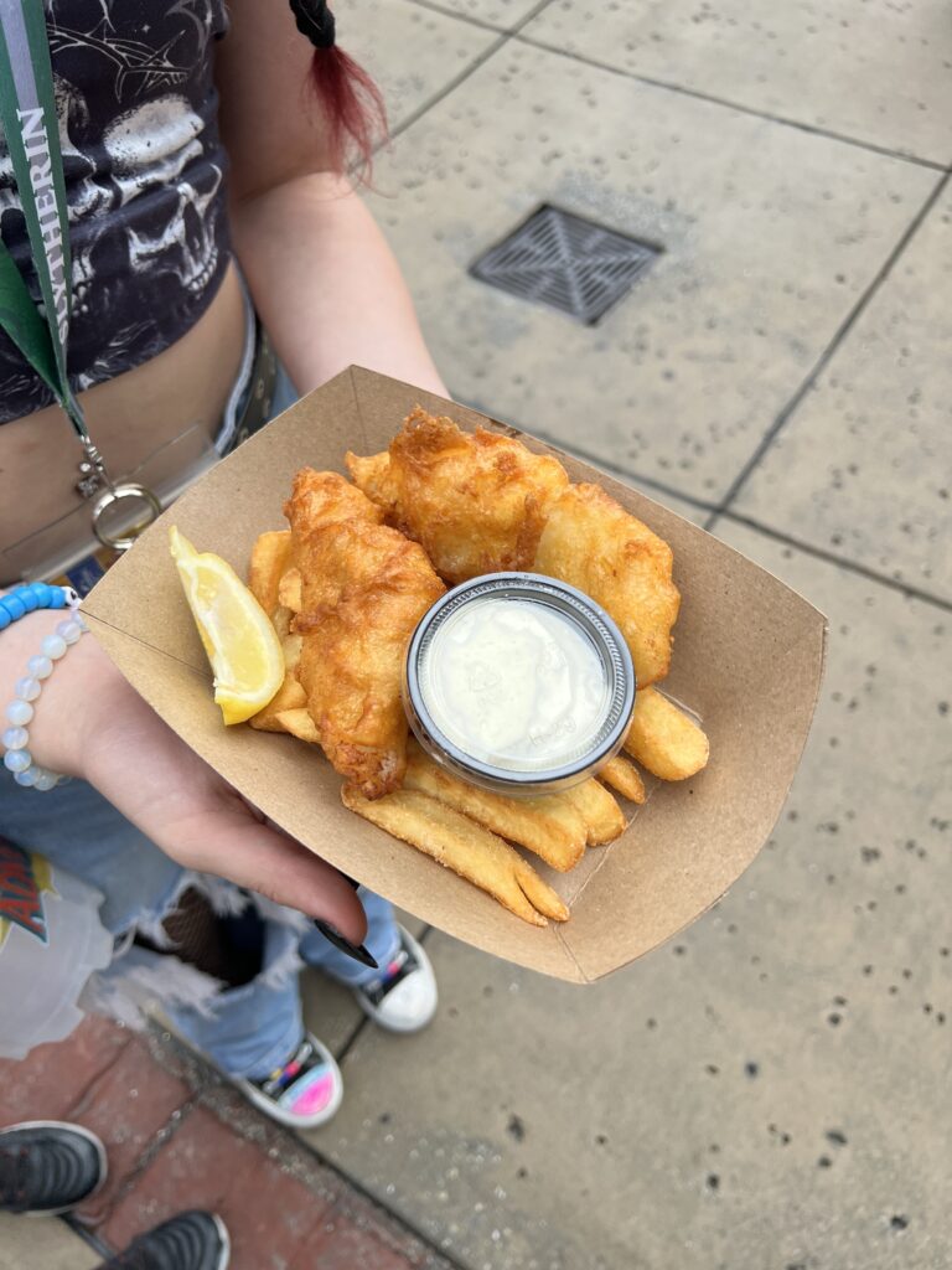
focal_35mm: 26
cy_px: 635
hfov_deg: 53.1
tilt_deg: -55.6
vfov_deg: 67.3
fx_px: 953
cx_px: 476
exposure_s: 1/2165
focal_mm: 5.7
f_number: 1.5
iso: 50
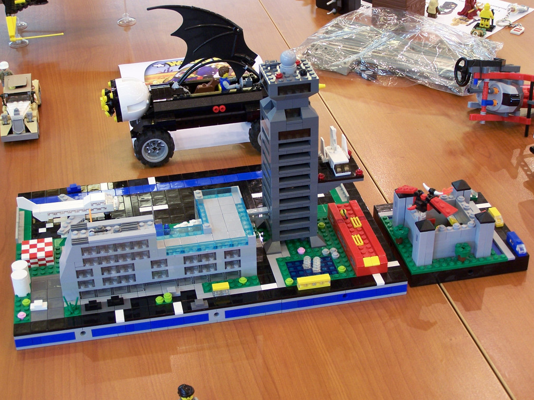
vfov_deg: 24.8
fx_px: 910
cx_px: 267
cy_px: 200
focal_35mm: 59
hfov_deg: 32.7
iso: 80
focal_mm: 9.8
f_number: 3.1
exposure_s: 1/3
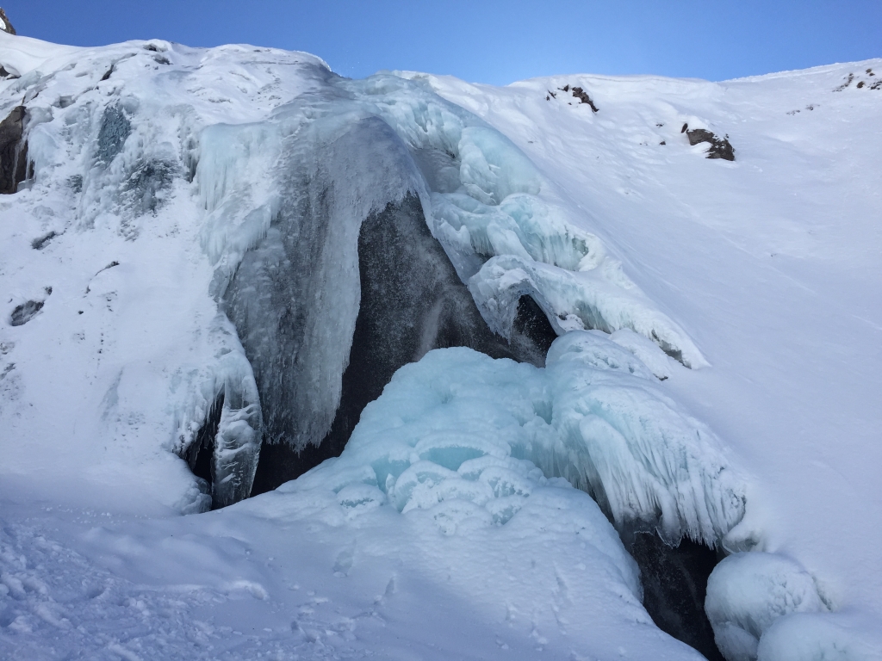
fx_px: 739
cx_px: 441
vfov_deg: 48.2
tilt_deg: +21.8
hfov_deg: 61.7
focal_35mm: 29
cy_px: 330
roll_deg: +3.1
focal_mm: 4.15
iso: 32
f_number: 2.2
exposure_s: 1/2825
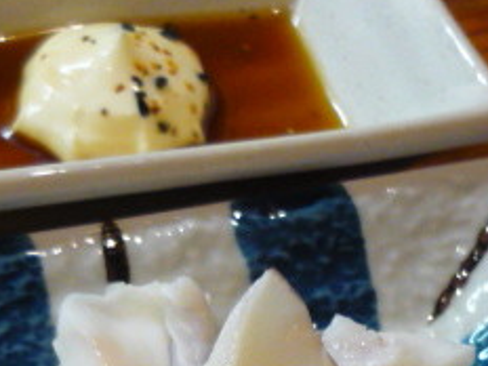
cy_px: 473
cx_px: 219
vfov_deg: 15.5
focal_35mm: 91
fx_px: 1283
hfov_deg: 21.5
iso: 400
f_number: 2.8
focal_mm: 5.5
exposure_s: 1/30
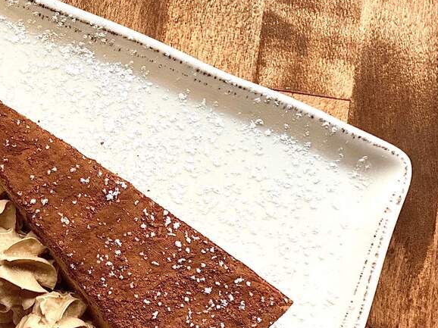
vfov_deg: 13.7
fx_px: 1366
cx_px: 42
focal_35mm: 108
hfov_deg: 17.9
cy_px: 223
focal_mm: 6
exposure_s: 1/120
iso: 160
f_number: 2
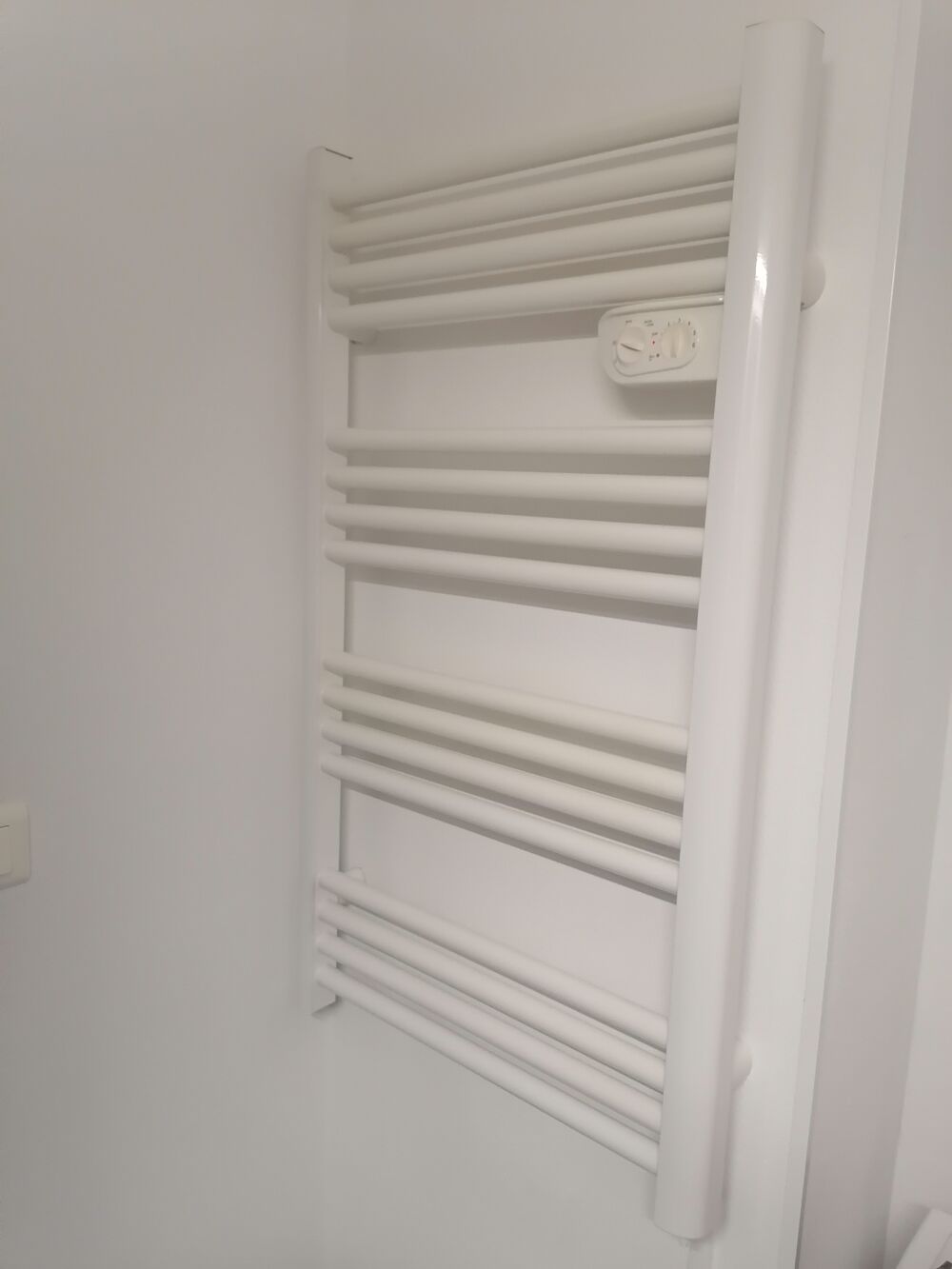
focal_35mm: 27
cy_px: 634
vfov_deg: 65.3
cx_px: 476
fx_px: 990
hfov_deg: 51.4
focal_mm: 5.3
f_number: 1.8
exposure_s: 1/33.3
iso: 320
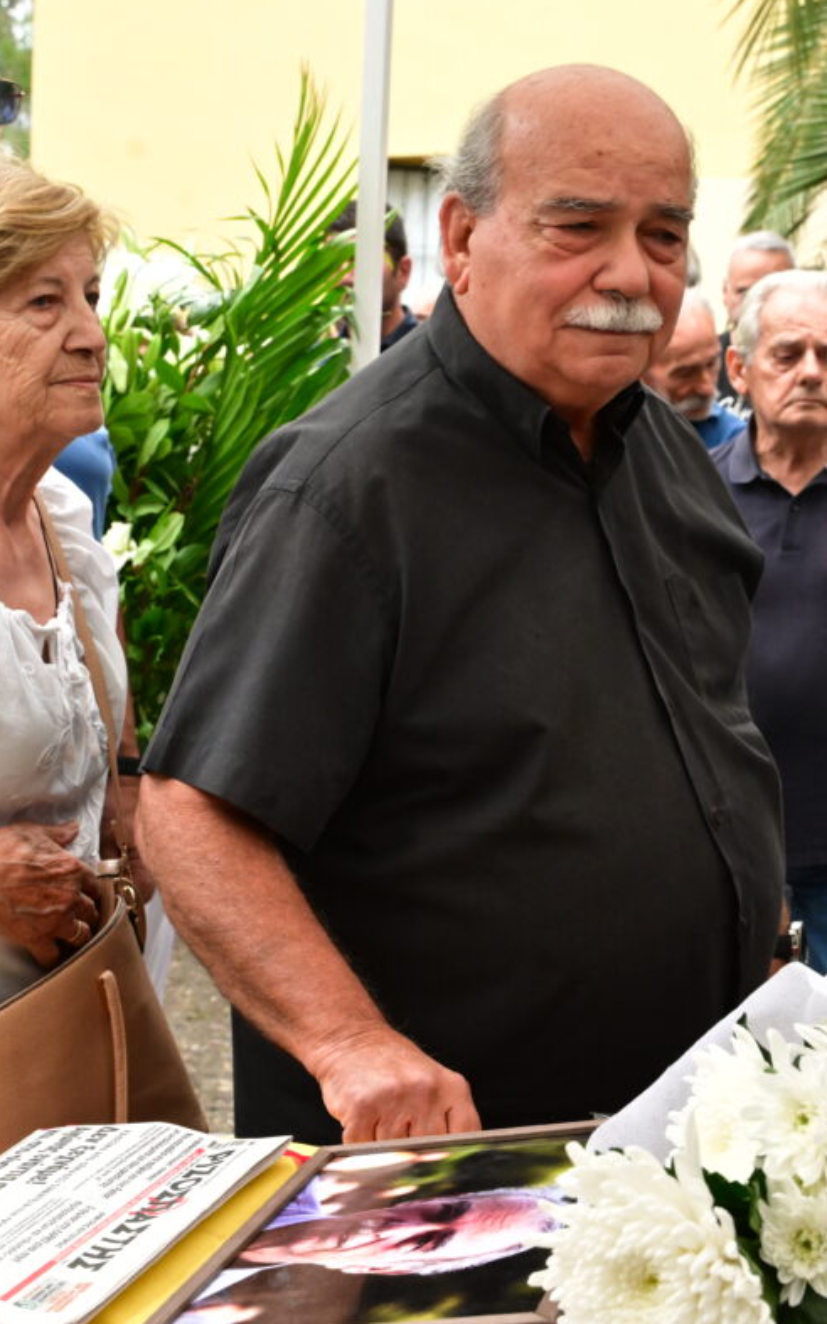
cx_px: 490
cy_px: 667
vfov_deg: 36.3
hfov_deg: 23.1
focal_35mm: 56
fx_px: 2020
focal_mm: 36
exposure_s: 1/400
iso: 4000
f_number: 7.1
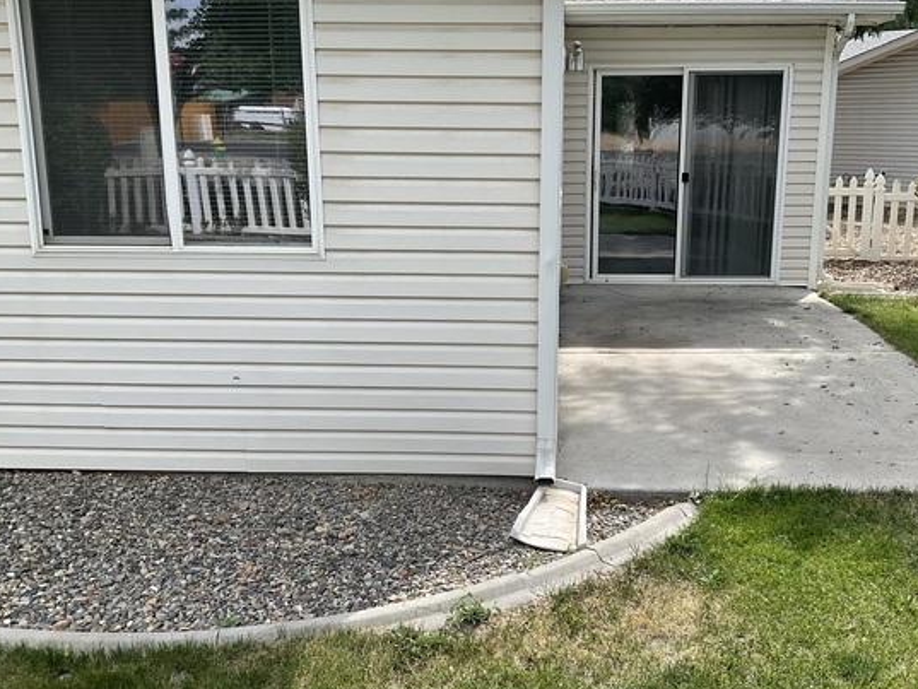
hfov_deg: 51.2
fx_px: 955
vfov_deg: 39.7
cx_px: 524
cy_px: 340
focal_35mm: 36
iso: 16
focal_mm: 3
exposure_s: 1/997
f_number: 1.8
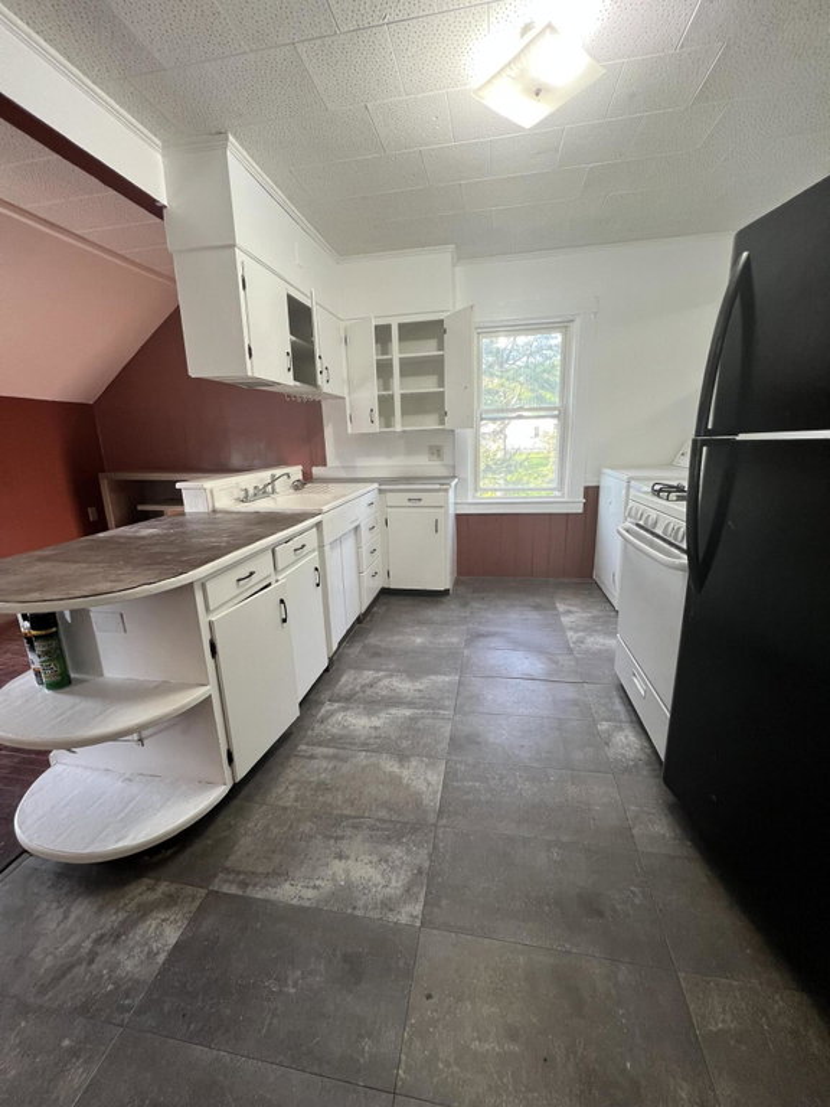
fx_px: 416
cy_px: 554
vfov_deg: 106.2
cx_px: 415
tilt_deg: -12.5
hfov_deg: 89.9
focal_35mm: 13
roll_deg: +2.6
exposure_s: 1/120
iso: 250
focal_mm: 1.57
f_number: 1.8
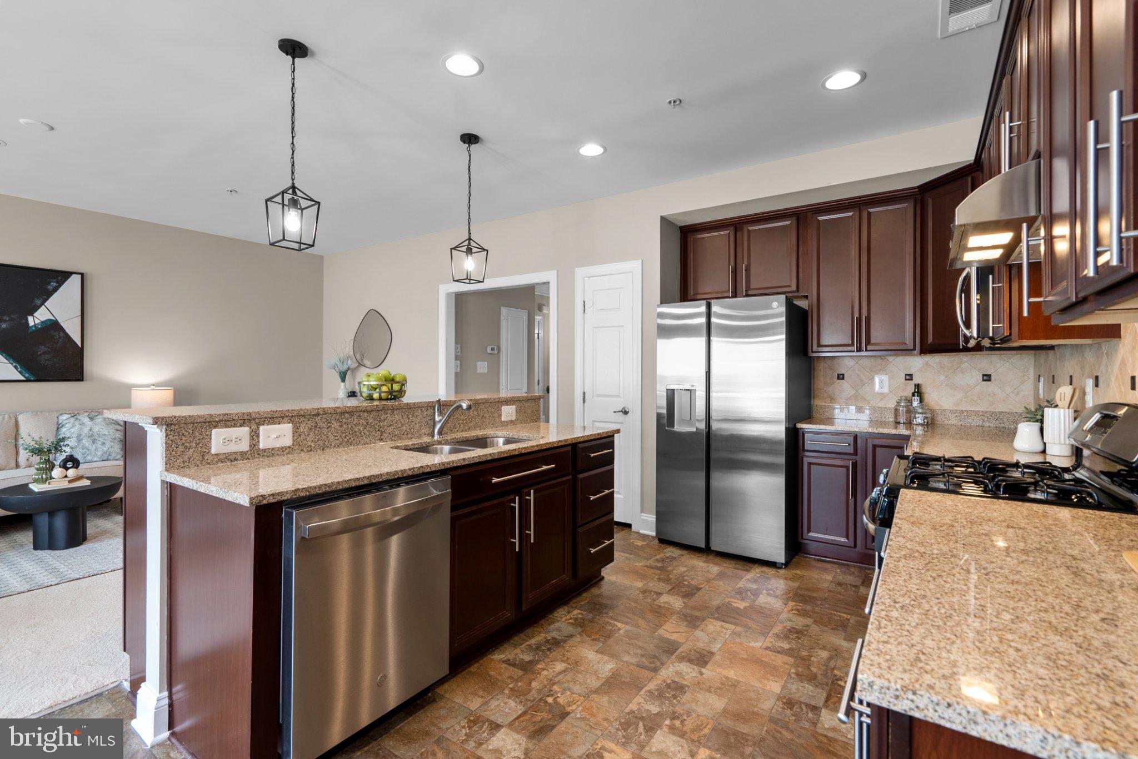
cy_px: 380
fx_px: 506
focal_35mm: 16
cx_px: 569
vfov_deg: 73.8
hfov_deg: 96.7
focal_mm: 16
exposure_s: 1/2.5
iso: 200
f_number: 8
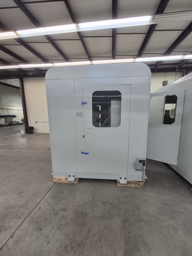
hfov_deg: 89.9
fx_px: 96
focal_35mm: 13
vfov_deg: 106.2
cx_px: 96
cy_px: 128
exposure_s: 1/60
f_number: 2.2
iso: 80
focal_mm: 1.74
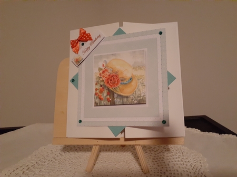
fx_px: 185
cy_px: 88
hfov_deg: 65.4
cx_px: 118
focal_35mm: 27
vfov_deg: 51.3
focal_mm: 3.6
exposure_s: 1/25
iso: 640
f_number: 1.9
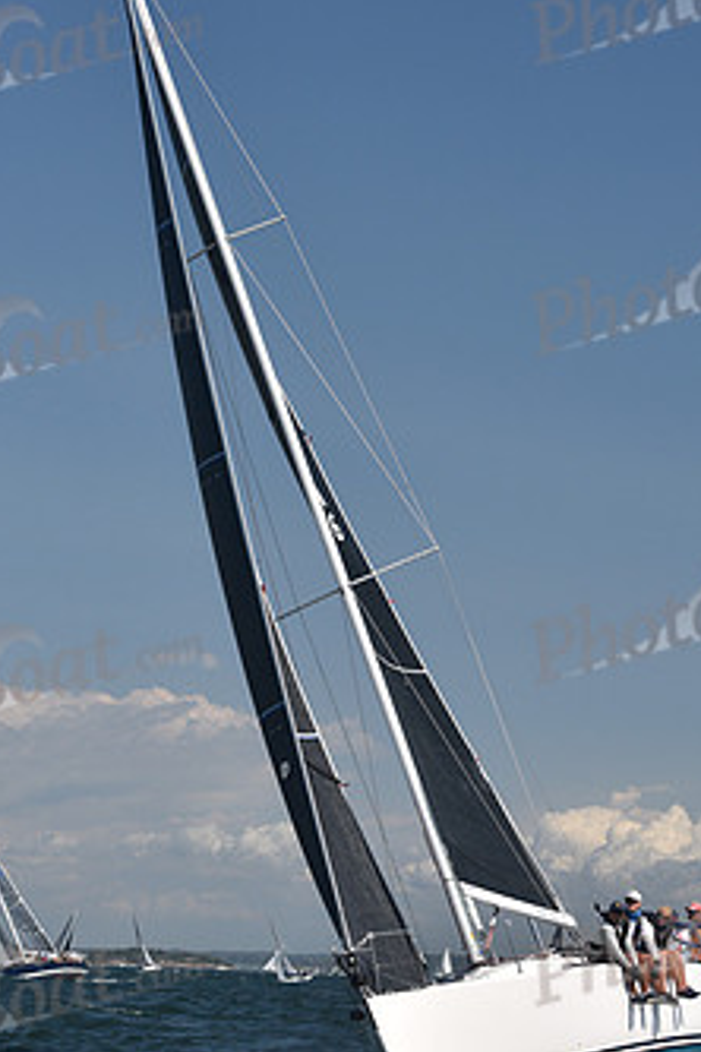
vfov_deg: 16.8
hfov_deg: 11.2
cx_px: 368
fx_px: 3563
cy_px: 483
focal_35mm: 122
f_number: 5.6
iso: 250
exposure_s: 1/1000
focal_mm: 70
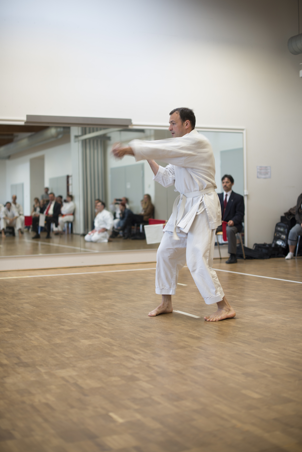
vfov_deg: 39.6
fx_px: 629
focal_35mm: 50
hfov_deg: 27.0
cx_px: 151
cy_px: 226
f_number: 2.2
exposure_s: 1/50
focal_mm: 50
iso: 100
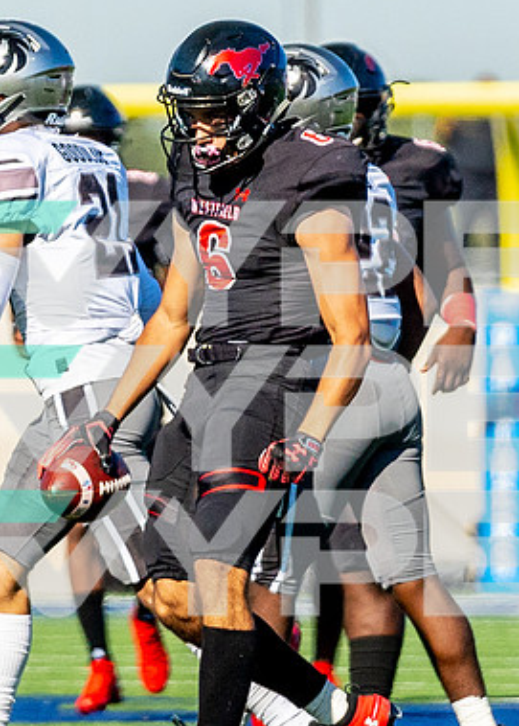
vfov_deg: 2.2
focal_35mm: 937
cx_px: 110
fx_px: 19322
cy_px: 339
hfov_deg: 1.5
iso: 400
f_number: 2.8
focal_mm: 200
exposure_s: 1/3200
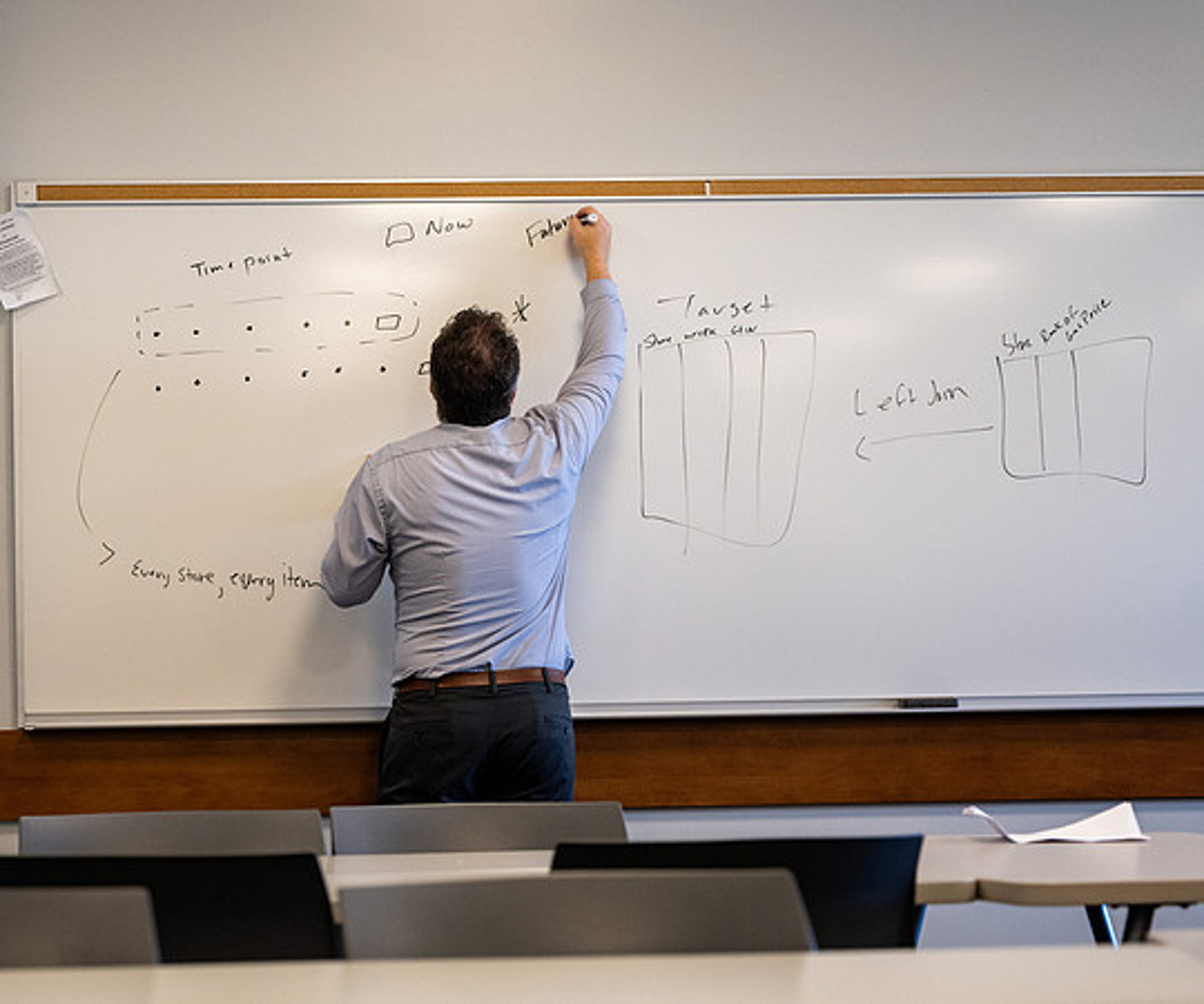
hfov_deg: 17.8
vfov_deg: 14.9
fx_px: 3829
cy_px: 347
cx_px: 370
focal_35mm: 106
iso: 800
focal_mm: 70
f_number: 3.2
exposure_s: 1/320
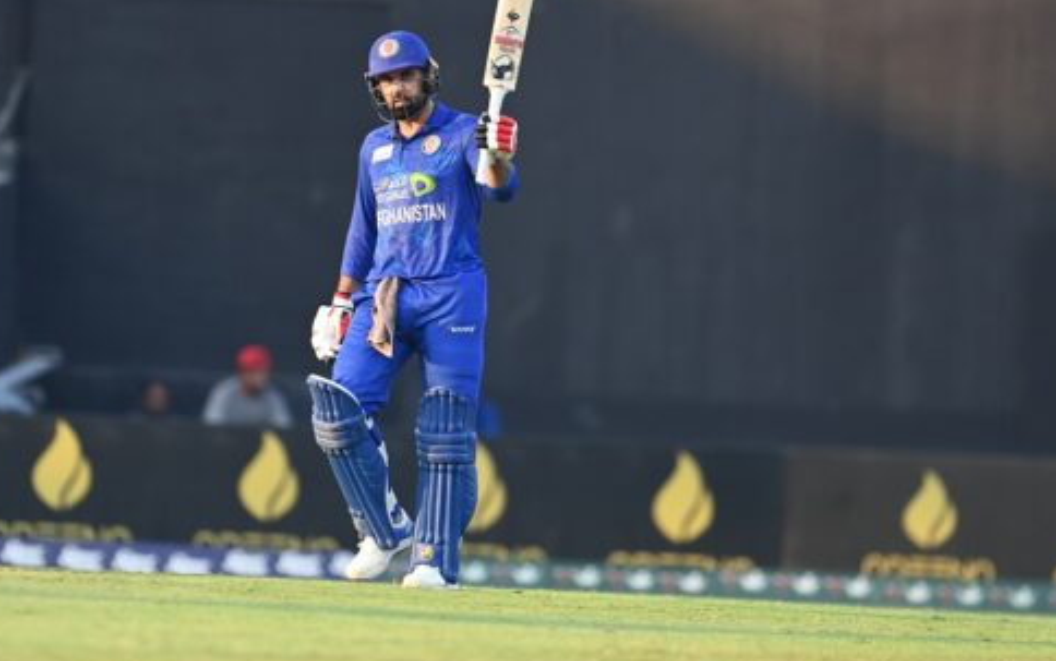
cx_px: 421
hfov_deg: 2.6
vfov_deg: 1.6
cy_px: 257
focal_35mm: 808
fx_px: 23265
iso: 1000
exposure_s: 1/1250
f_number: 4
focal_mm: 500
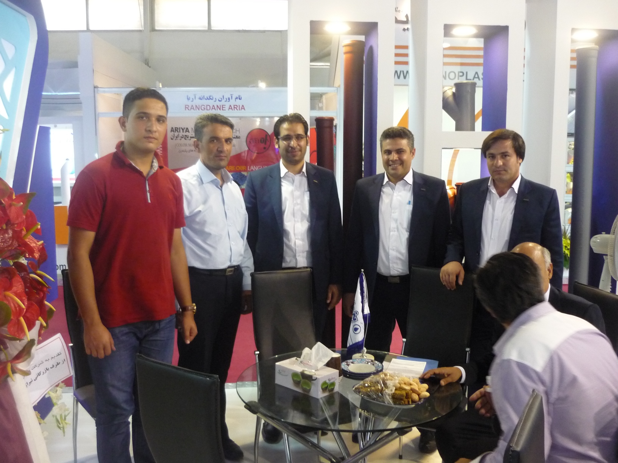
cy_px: 232
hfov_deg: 55.4
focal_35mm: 33
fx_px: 589
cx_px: 309
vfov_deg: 42.9
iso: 400
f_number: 2.8
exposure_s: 1/20
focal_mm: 5.5
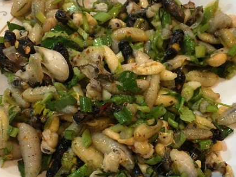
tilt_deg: -60.8
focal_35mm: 48
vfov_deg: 30.2
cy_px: 102
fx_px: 327
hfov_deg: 39.6
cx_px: 136
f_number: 2.2
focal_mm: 4.15
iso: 100
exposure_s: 1/10
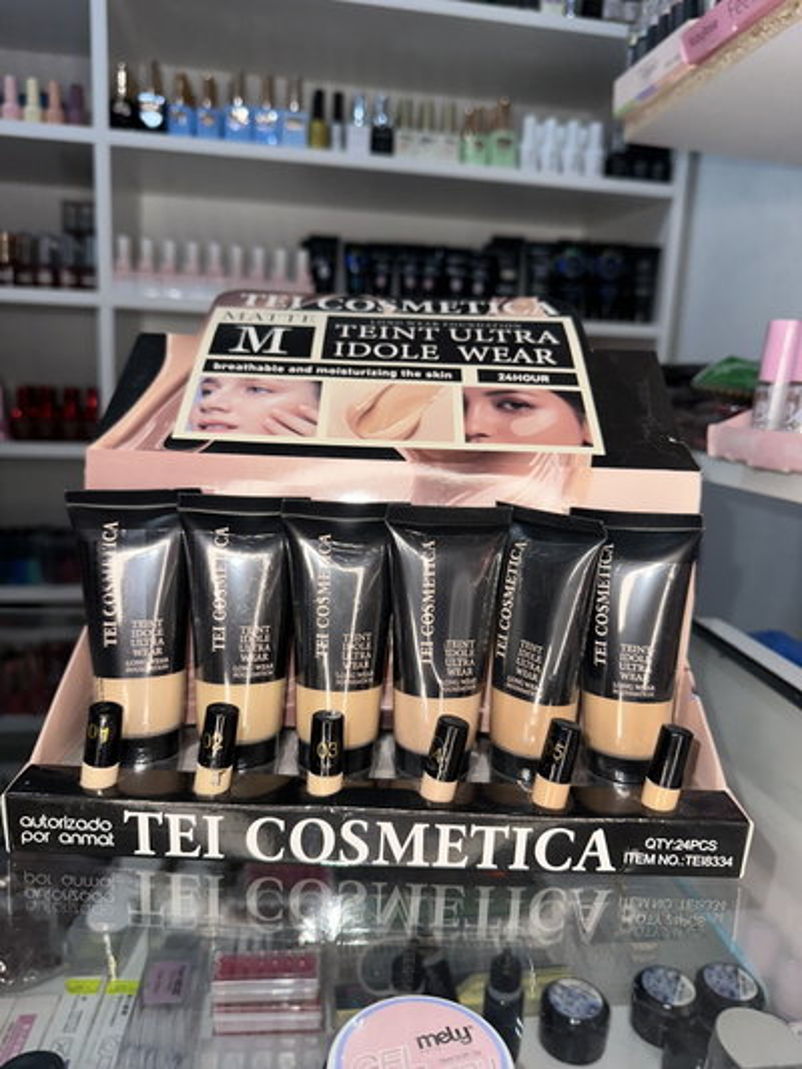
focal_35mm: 24
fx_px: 741
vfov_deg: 71.6
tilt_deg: -10.4
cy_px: 534
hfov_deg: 56.8
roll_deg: -3.8
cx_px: 401
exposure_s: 1/503
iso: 50
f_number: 1.78
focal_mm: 6.86
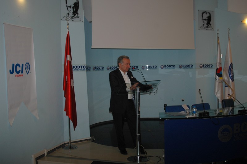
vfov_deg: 31.8
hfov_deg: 46.4
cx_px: 124
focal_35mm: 42
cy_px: 82
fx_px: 288
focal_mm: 28
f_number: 3.5
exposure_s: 1/60
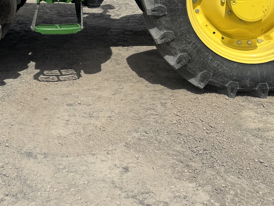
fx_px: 546
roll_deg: +1.9
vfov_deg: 19.4
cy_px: -75
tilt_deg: -3.6
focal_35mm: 69
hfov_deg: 27.6
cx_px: 56
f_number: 1.78
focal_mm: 6.76
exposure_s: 1/7092
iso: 80
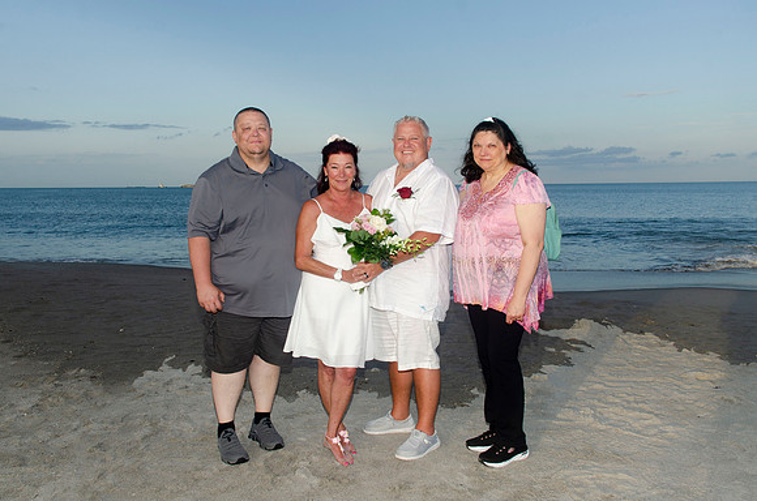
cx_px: 378
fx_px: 692
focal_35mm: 33
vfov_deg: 39.8
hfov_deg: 57.3
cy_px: 250
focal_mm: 22
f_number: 8
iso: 200
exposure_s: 1/250
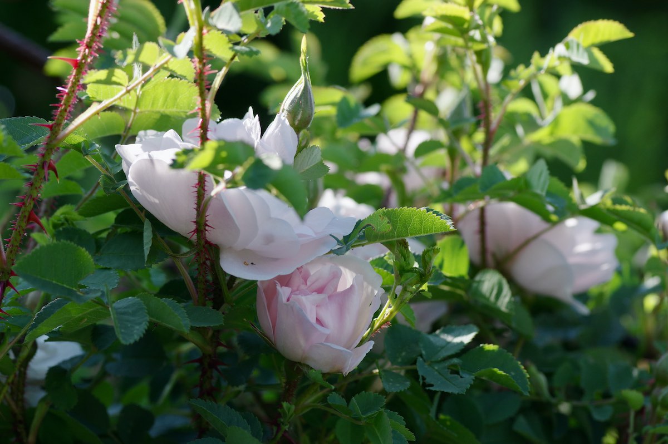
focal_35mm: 150
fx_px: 2781
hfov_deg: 13.7
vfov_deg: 9.1
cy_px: 222
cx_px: 334
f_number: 5.6
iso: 400
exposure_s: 1/500
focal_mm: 100
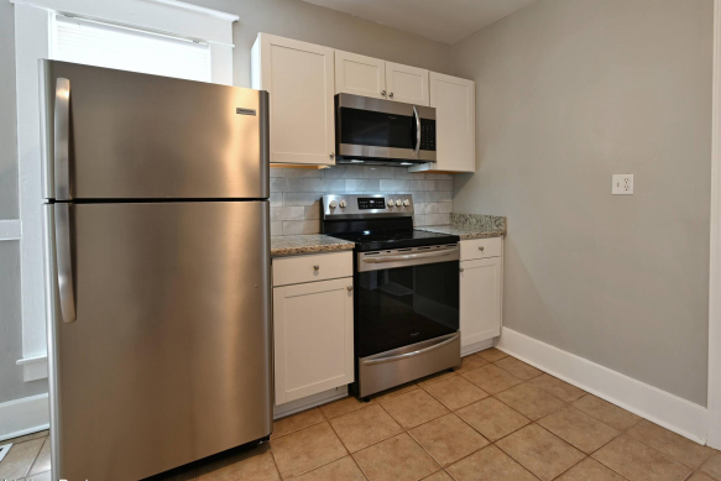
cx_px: 409
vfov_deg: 67.1
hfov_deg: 89.5
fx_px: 361
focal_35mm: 18
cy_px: 205
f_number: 5.6
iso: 320
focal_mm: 14
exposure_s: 1/10
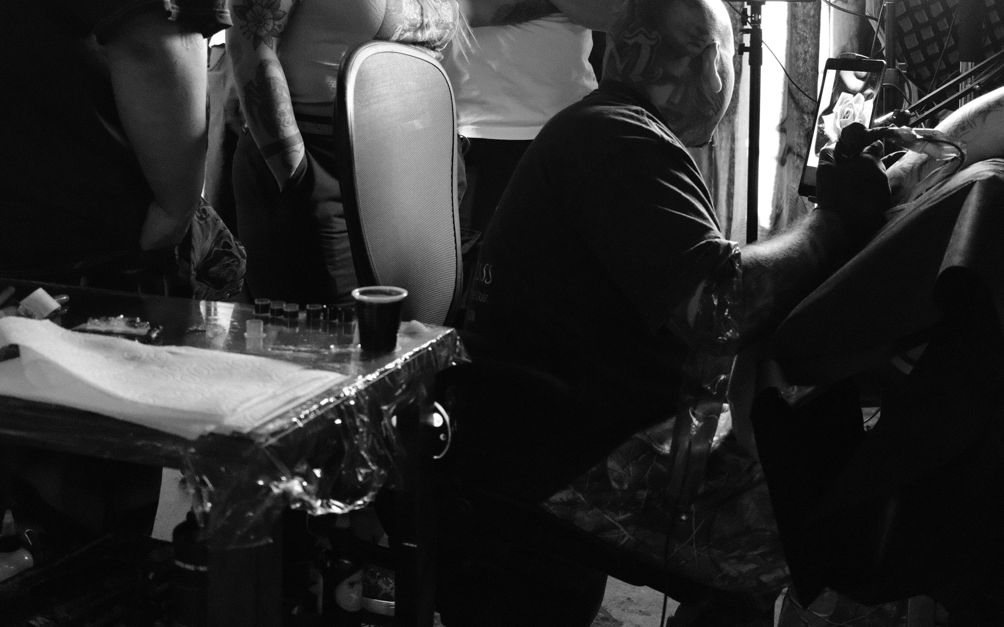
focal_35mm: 54
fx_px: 1477
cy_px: 45
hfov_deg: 37.5
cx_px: 506
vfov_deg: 23.3
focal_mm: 23
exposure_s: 1/250
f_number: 2.8
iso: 6400
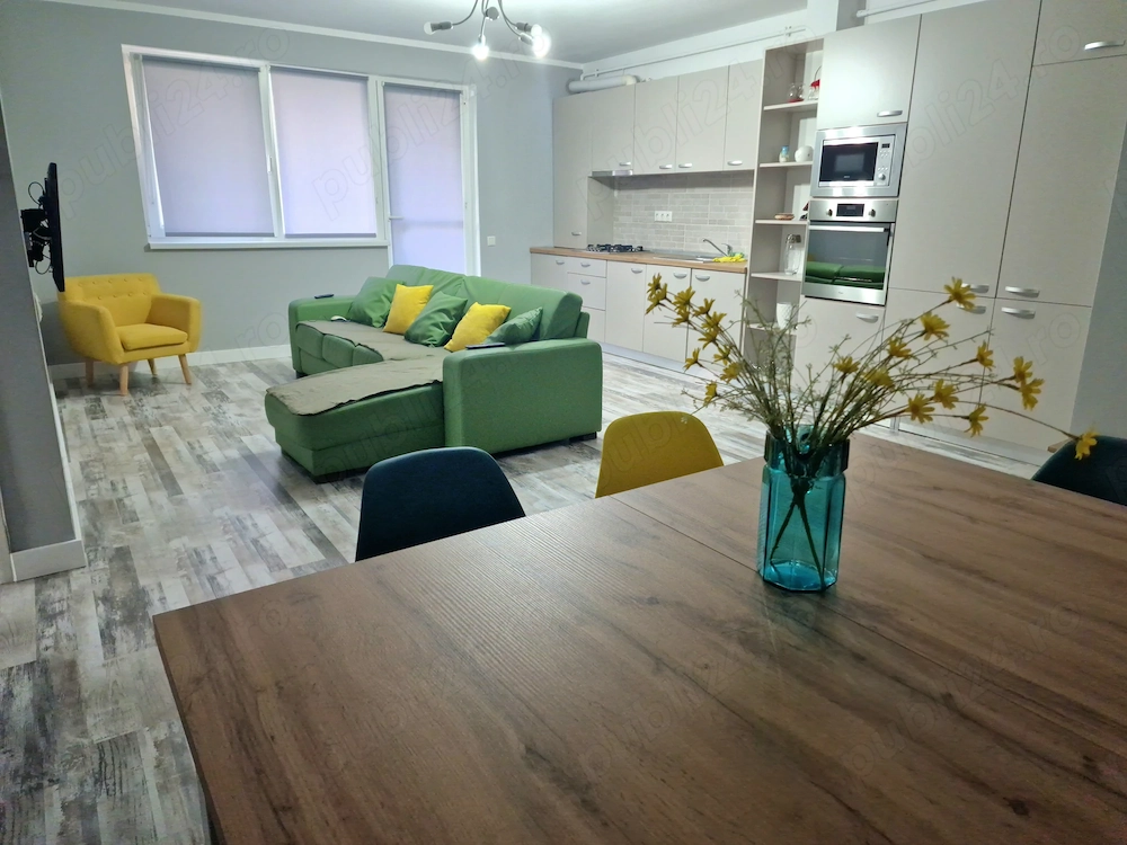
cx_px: 564
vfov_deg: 58.9
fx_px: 749
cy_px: 422
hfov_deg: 73.9
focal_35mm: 23
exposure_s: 1/50
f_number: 1.8
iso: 250
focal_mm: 6.4
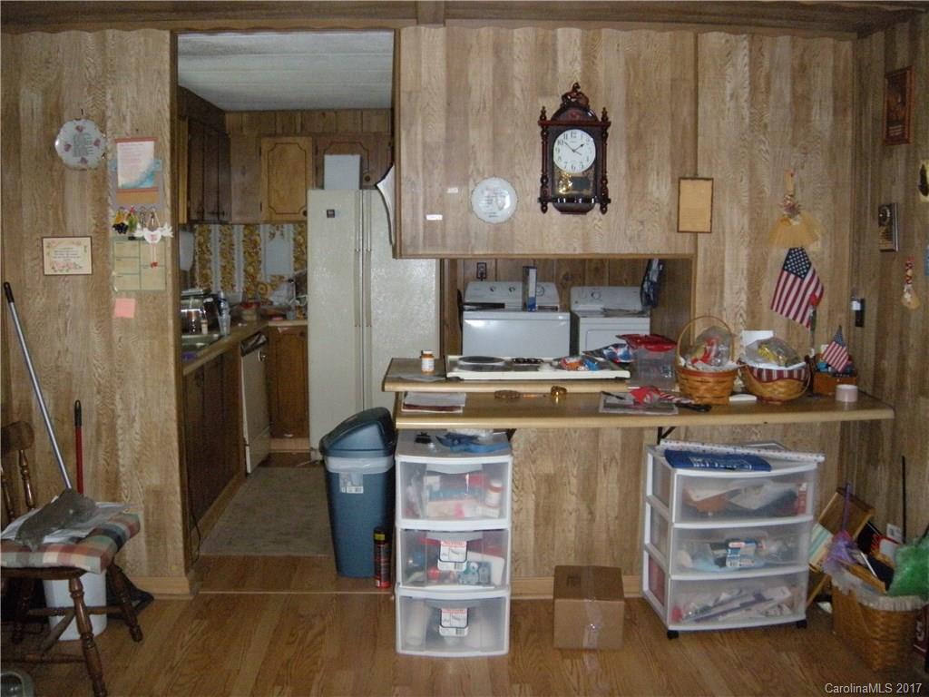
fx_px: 939
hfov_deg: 52.6
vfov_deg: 40.7
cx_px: 464
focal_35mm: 35
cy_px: 348
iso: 532
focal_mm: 5.9
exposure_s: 1/60
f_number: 3.8
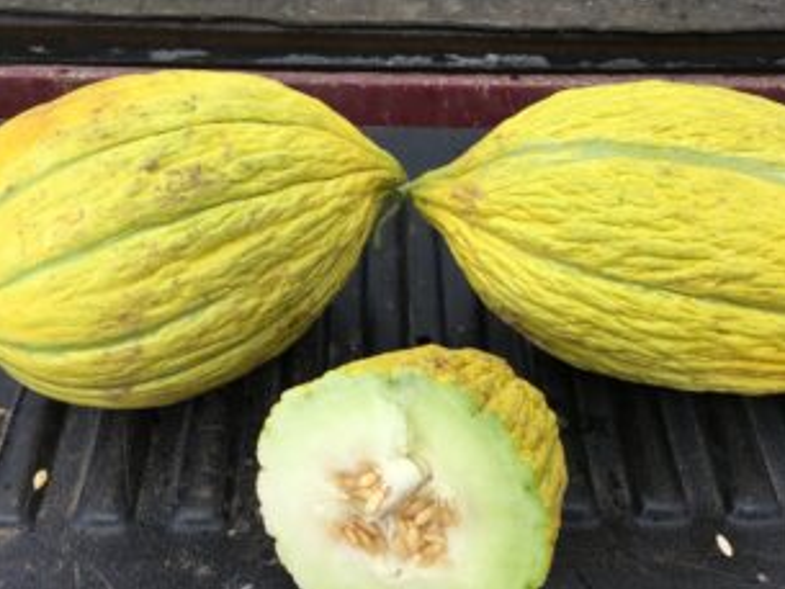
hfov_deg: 48.9
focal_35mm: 38
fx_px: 862
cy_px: 337
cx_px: 427
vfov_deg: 37.7
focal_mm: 4.15
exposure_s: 1/761
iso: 25
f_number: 2.2
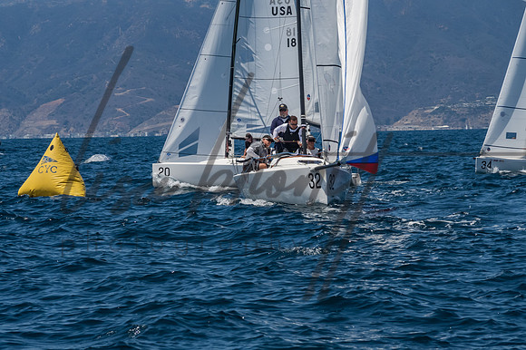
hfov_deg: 8.9
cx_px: 263
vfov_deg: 5.9
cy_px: 175
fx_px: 3388
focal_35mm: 232
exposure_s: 1/1250
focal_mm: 155
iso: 640
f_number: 14
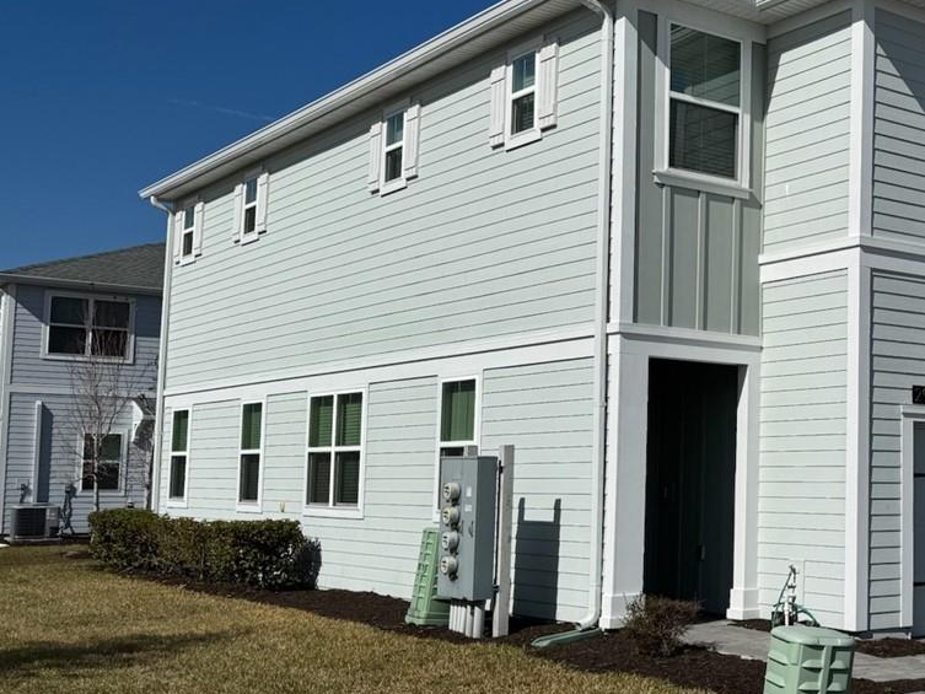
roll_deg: -1.2
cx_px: 924
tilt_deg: +3.9
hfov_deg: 34.2
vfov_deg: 28.6
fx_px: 1363
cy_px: 375
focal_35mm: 51
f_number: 1.78
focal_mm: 6.76
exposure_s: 1/12346
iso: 64
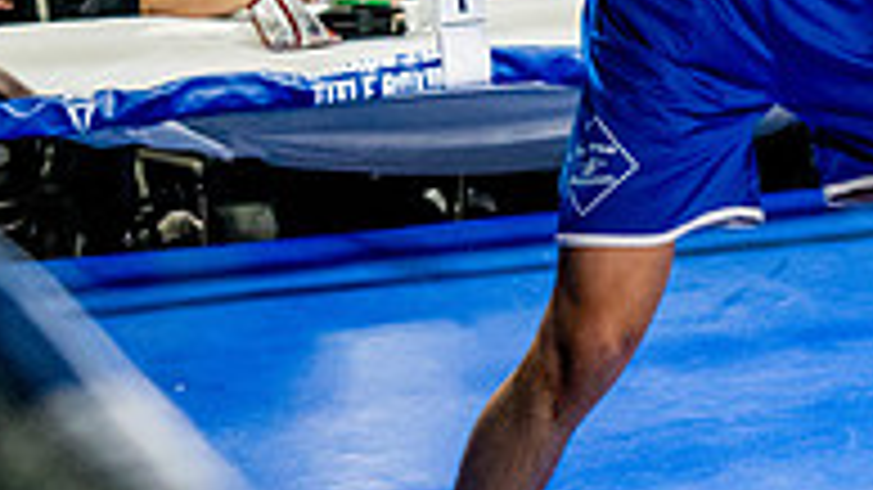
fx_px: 3772
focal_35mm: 163
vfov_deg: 7.4
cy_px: -101
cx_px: 1278
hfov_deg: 12.6
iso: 5000
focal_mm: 35
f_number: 2.8
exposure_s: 1/800
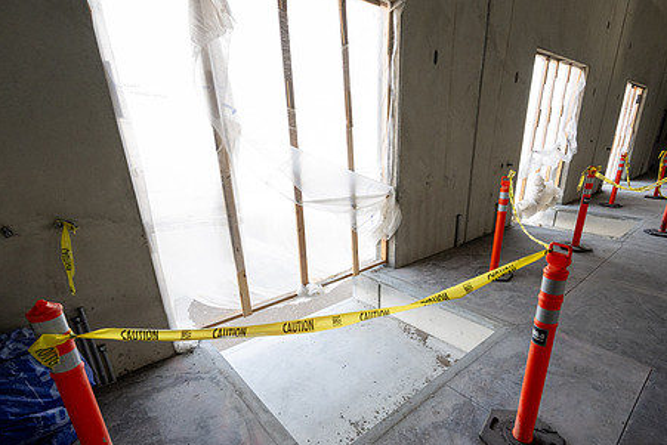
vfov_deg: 66.9
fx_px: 334
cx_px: 365
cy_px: 262
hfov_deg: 89.7
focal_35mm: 18
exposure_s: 1/400
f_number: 5
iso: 1600
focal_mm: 14
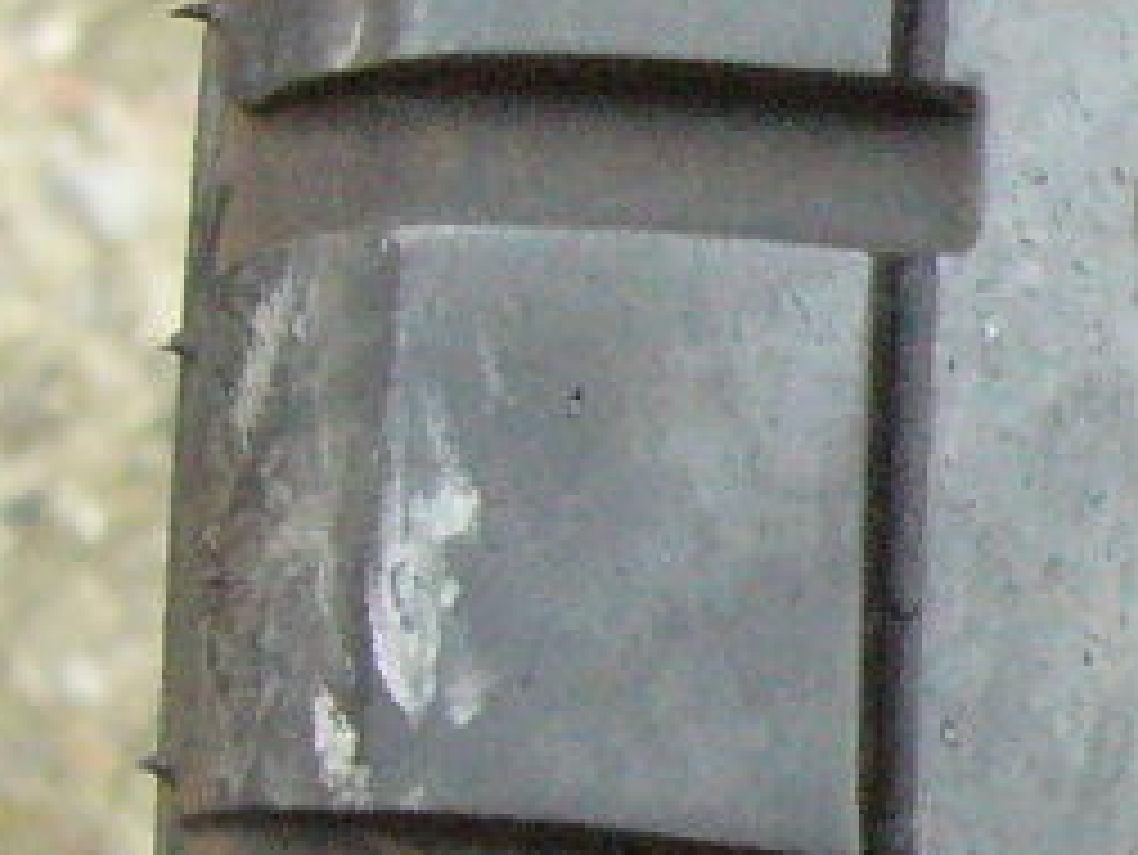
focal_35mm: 177
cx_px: 2775
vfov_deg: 8.4
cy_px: 490
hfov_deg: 9.8
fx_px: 5822
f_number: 2.8
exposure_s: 1/400
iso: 400
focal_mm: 5.8
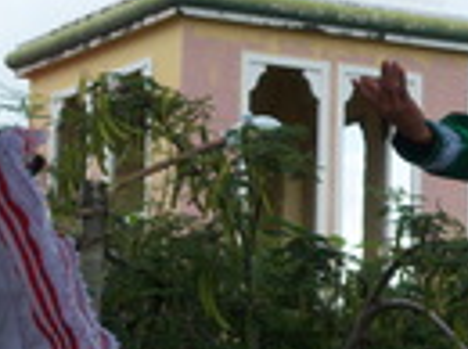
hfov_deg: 8.6
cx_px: 563
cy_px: 205
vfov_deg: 6.5
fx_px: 3077
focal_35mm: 228
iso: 80
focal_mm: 17.1
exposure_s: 1/500
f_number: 4
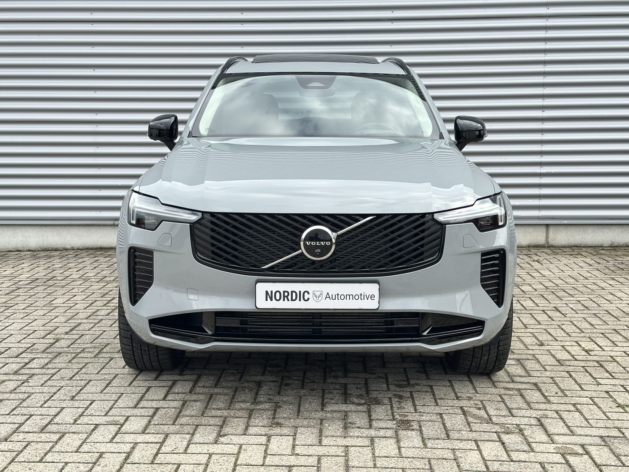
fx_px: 872
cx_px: 314
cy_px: 236
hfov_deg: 39.7
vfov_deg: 30.3
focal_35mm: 48
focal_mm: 6.86
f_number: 1.78
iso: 64
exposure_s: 1/1258
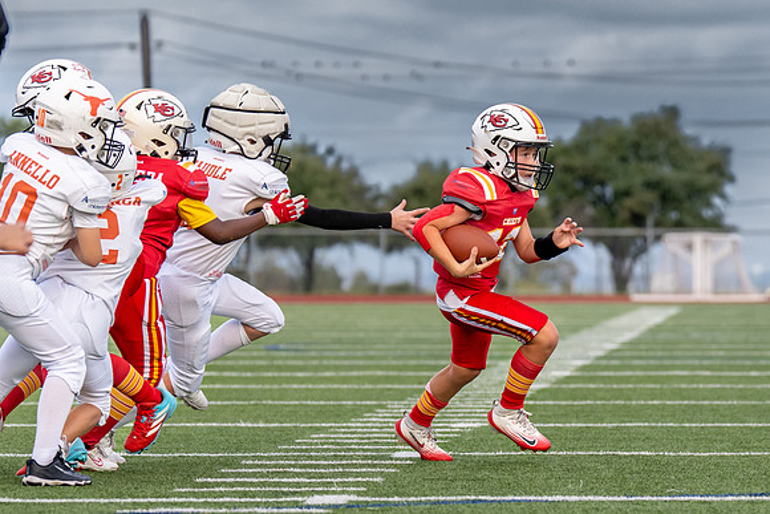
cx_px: 485
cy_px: 275
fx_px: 6299
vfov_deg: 4.7
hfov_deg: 7.0
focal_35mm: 294
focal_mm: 104
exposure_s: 1/2500
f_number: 2.8
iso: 400
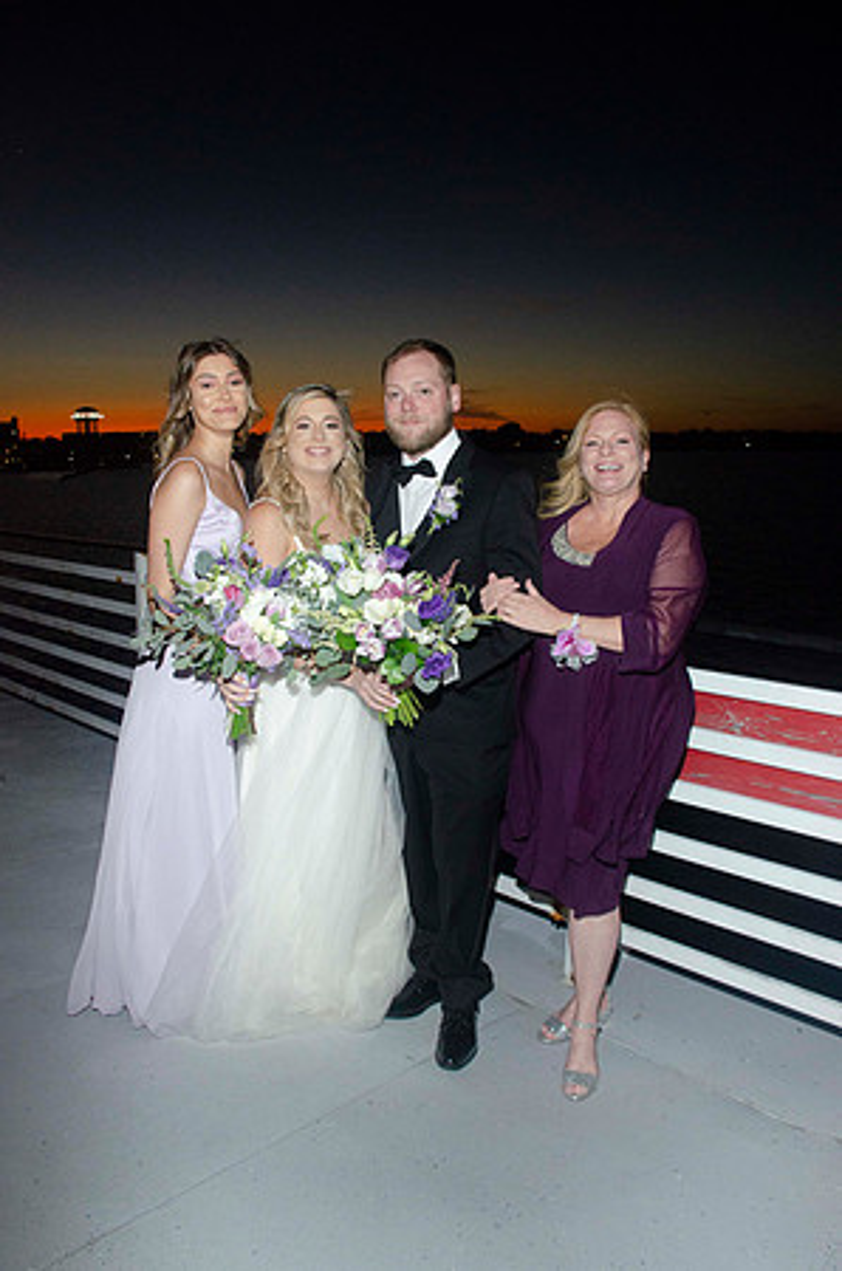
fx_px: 952
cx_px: 421
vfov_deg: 67.5
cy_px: 636
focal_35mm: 27
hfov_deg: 47.7
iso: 800
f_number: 5.6
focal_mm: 18
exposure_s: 1/60
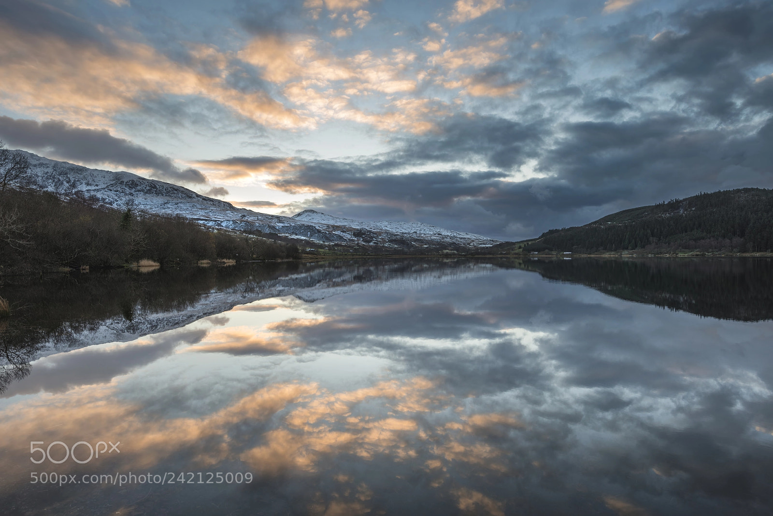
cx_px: 386
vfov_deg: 67.4
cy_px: 258
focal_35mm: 18
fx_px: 387
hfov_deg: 90.0
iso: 100
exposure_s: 1/13
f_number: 16
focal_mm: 18
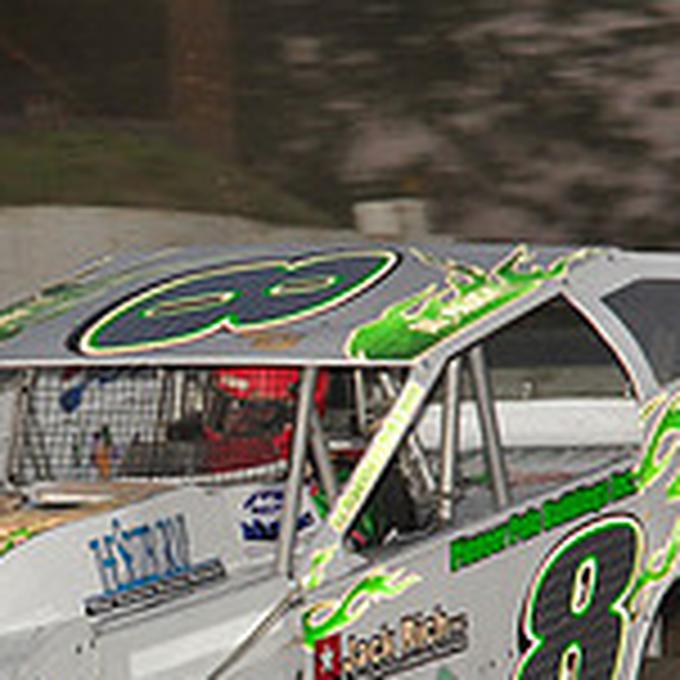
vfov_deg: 3.7
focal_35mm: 474
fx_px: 10535
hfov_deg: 3.7
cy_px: 531
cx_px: 149
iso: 1000
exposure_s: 1/320
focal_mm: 145
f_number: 7.1
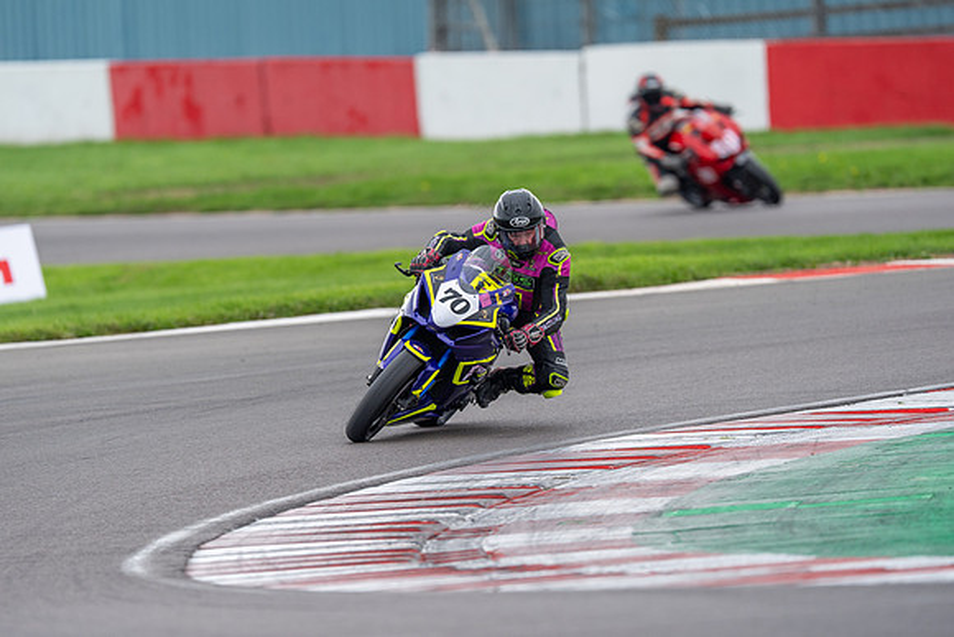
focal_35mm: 601
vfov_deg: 2.3
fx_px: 15919
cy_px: 319
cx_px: 477
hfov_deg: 3.4
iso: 400
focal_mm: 600
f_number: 5
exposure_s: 1/500
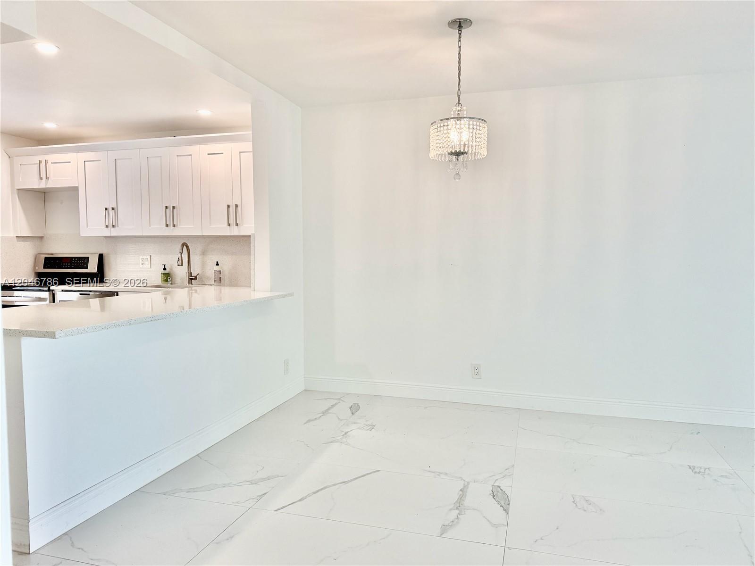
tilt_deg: -3.8
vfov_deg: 56.8
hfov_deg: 71.6
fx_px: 523
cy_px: 283
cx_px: 378
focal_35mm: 24
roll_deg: -0.7
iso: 160
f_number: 1.78
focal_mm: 6.76
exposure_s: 1/234
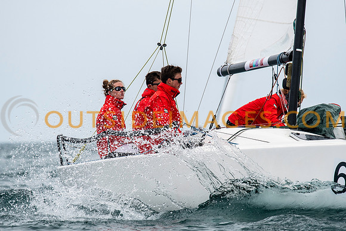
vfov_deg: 2.9
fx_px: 4490
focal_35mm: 467
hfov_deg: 4.4
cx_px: 167
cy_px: 120
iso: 400
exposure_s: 1/2000
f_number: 5.6
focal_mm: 300
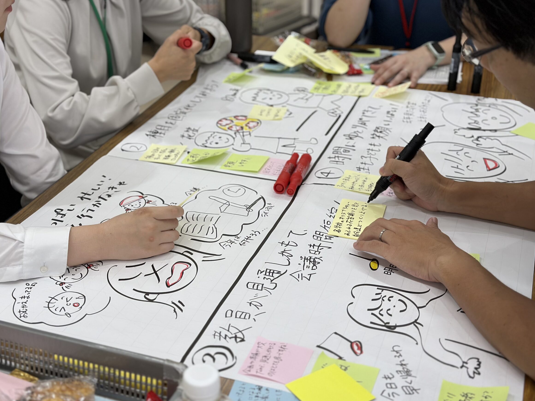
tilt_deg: -26.4
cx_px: 243
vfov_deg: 27.5
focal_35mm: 53
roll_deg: +1.0
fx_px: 819
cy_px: 184
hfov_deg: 36.1
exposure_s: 1/412
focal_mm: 6.86
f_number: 1.78
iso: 80
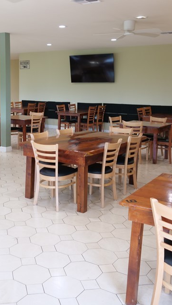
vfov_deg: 48.2
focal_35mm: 42
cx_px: 45
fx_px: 340
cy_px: 129
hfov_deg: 28.0
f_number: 2
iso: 200
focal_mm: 12
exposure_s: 1/100
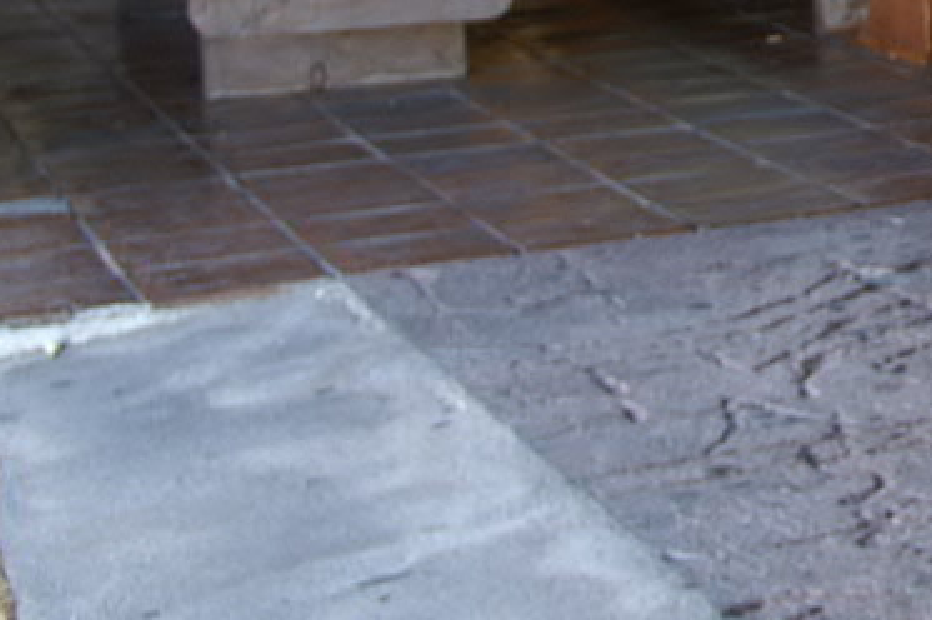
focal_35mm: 133
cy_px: -410
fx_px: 3440
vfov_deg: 9.9
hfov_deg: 13.4
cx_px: 1829
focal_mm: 22
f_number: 4
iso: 100
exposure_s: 1/60
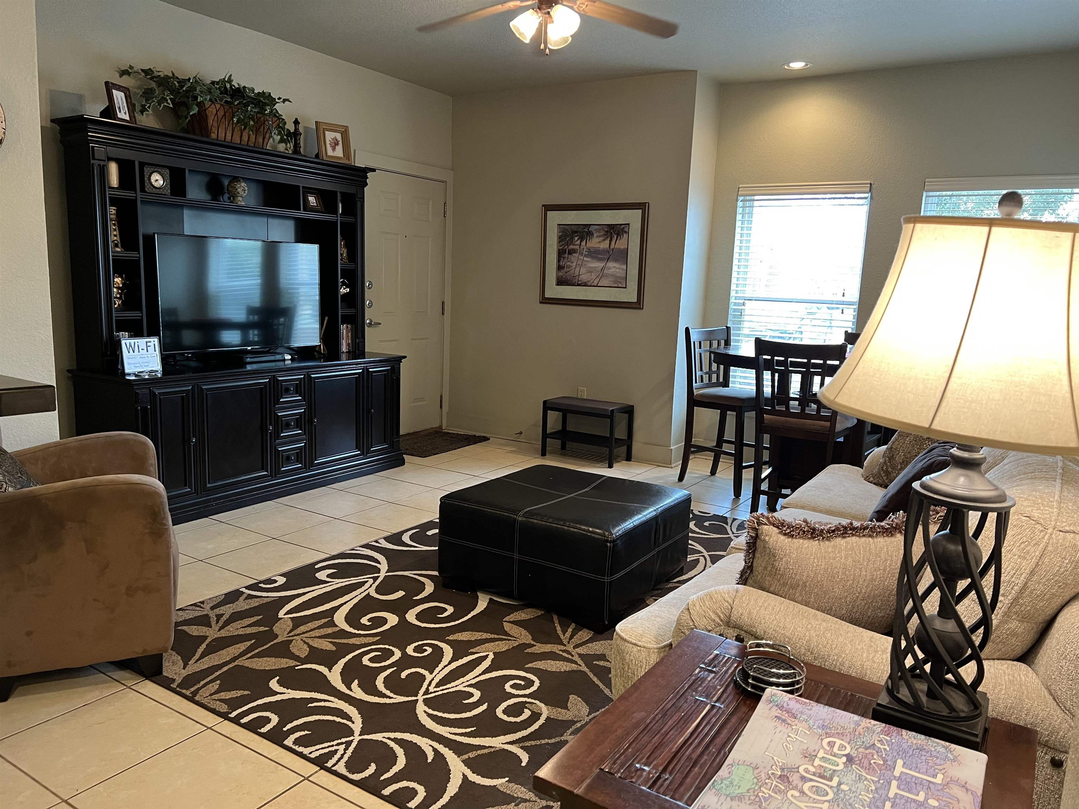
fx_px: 810
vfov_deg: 53.1
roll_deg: -2.4
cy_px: 404
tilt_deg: -9.6
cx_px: 540
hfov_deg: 67.3
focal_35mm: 26
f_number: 1.5
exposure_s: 1/60
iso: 200
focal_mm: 5.7
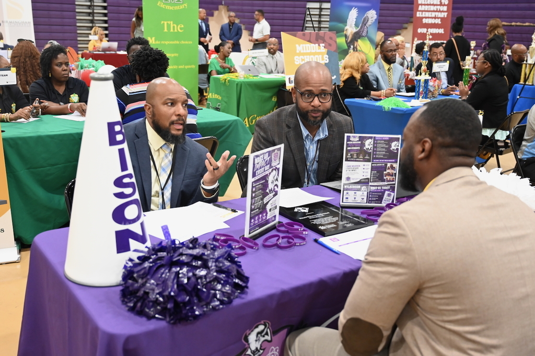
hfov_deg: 51.9
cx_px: 268
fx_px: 550
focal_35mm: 37
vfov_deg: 35.9
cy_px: 178
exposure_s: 1/125
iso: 2800
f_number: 4
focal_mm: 37
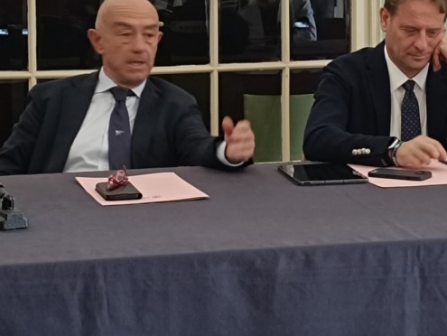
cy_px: 8
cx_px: 274
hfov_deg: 31.1
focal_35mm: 62
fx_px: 801
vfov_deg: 22.8
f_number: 1.65
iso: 1455
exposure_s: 1/50
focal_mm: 6.14
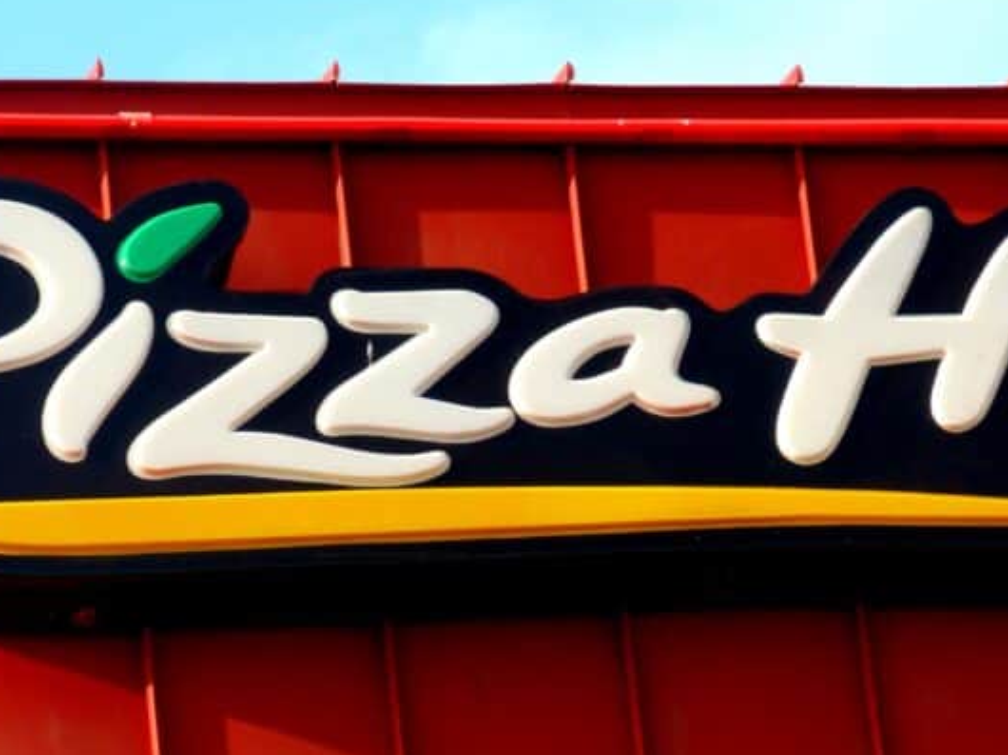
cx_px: 643
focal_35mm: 342
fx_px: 9954
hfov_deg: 5.8
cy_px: 460
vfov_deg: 4.3
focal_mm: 31.9
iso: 80
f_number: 4.5
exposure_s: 1/250
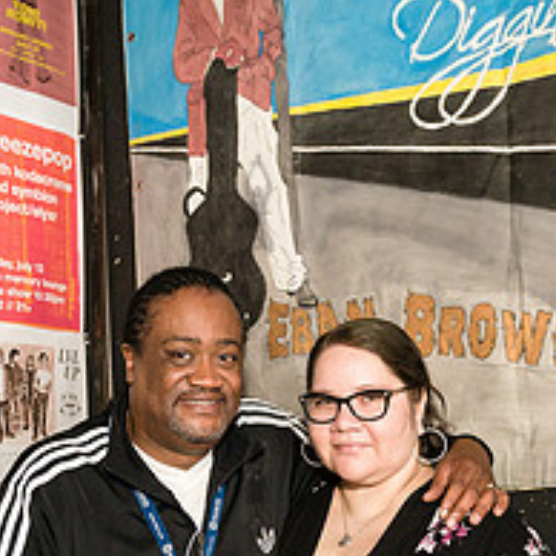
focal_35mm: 61
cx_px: 255
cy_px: 480
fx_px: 1108
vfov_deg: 27.3
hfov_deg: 28.1
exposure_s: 1/320
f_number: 4
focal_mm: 24
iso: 3200
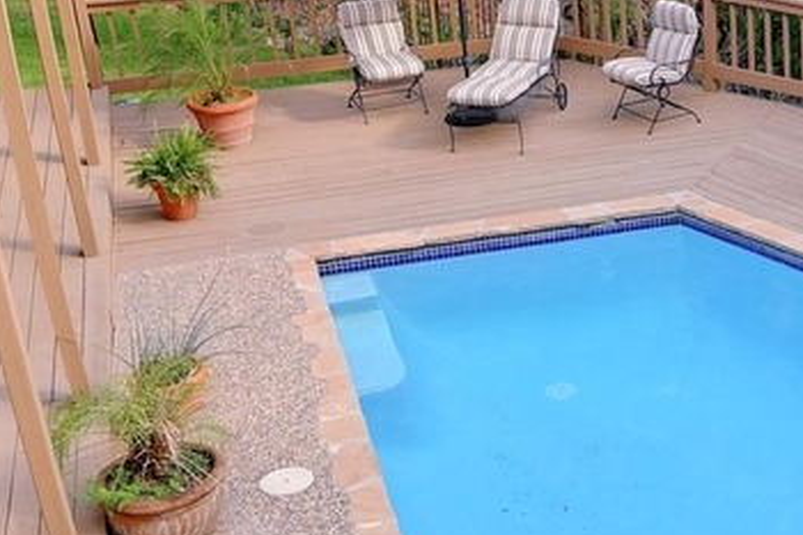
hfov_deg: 28.7
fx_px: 1449
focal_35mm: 65
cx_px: 832
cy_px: 246
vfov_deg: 20.9
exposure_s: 1/500
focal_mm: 14
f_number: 6.3
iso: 2000
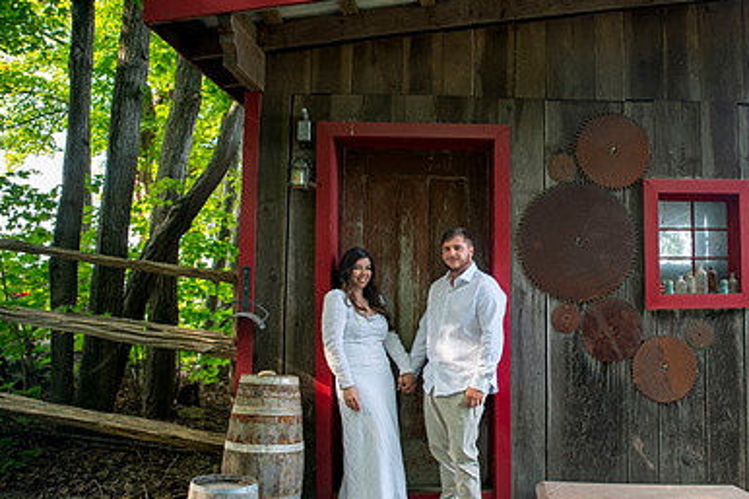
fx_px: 790
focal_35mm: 38
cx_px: 543
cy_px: 264
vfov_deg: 35.0
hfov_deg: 49.1
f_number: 5
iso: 400
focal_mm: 24
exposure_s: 1/80
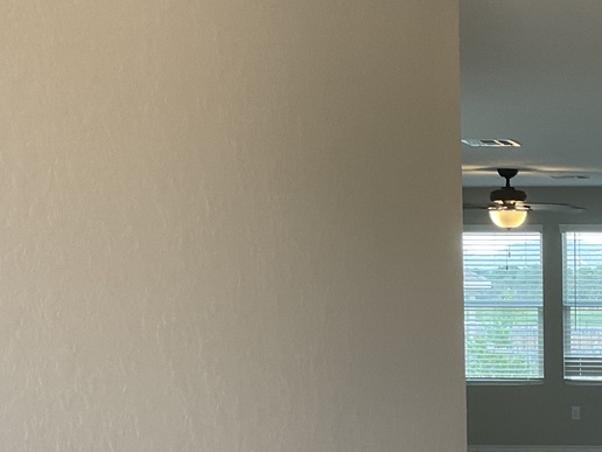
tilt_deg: -6.8
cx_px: 672
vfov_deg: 17.7
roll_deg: -0.4
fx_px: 1409
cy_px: 459
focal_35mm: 81
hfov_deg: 22.7
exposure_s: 1/120
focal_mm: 3
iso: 50
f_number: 1.8
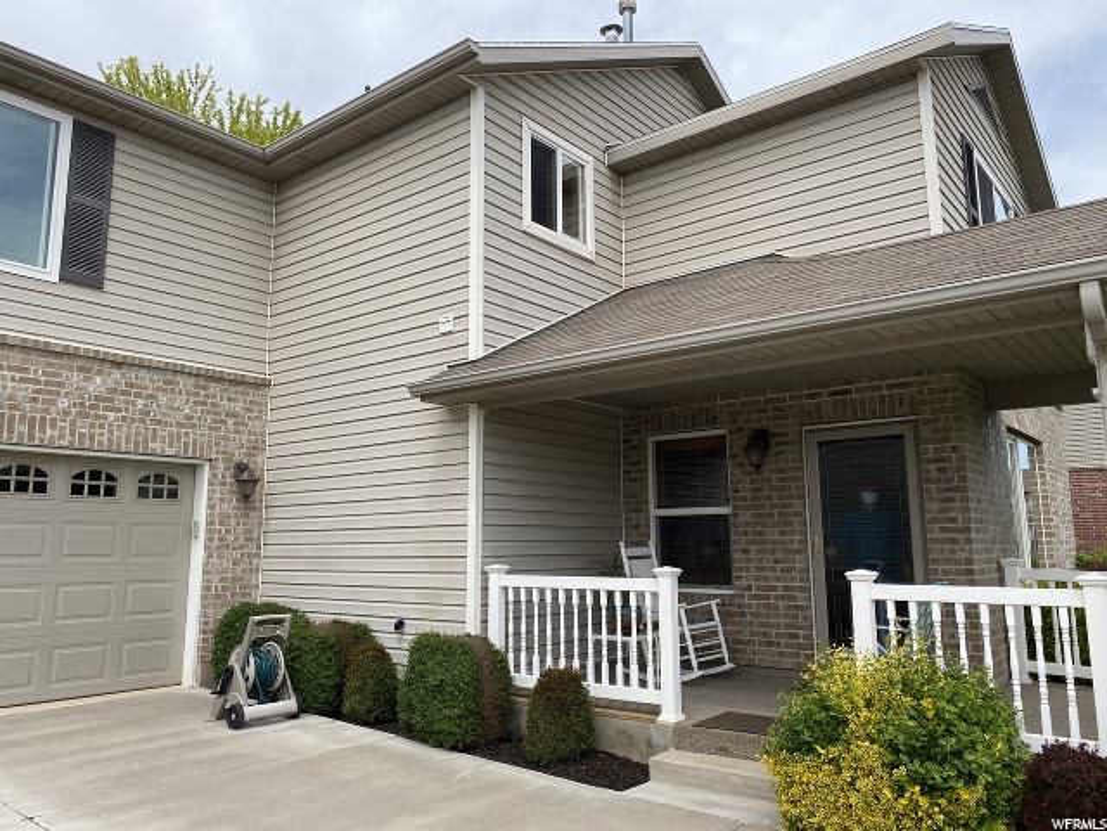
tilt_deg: +8.4
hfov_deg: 67.3
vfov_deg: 53.1
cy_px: 416
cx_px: 554
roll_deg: +0.0
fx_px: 831
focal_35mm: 26
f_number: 1.8
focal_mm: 4.25
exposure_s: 1/2070
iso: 32
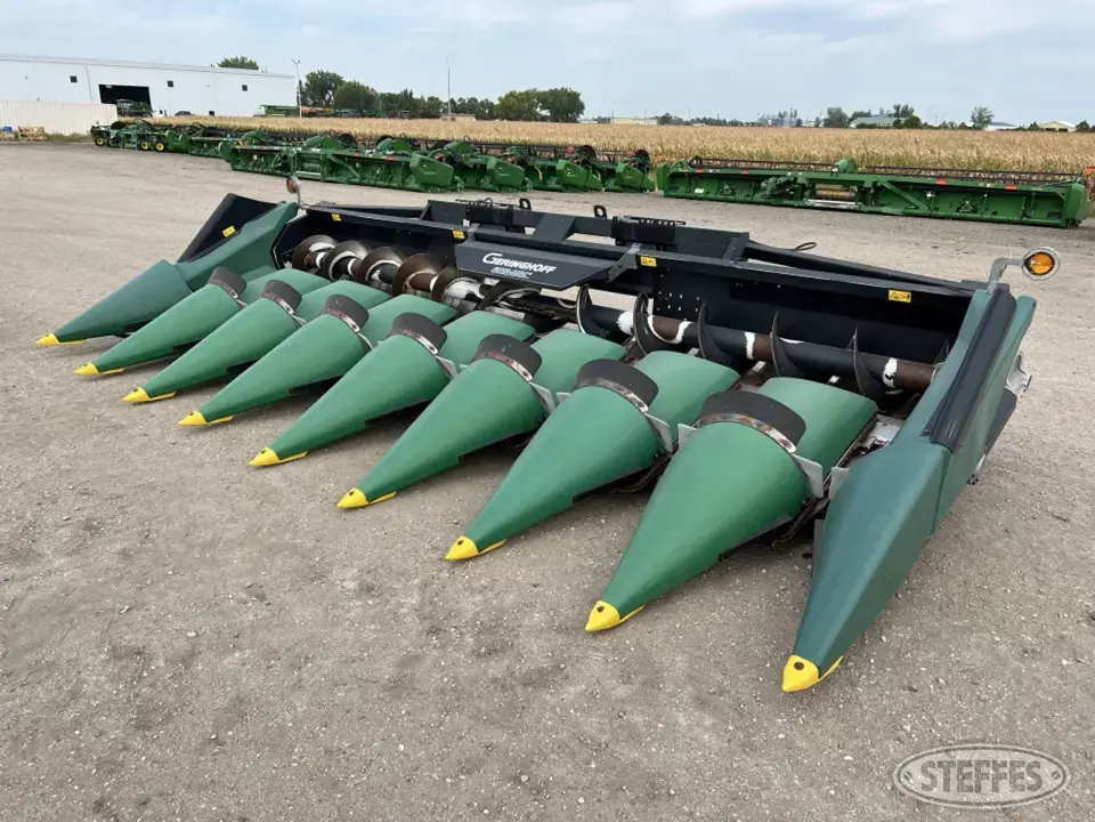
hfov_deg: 67.3
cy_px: 411
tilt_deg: -20.6
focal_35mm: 26
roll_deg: -0.3
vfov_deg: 53.1
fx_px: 822
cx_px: 548
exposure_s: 1/1972
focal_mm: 5.7
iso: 50
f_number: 1.5
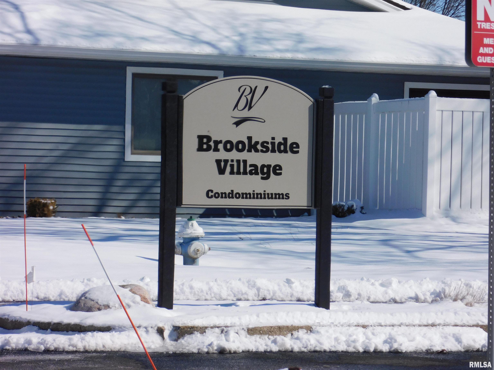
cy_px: 185
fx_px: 2626
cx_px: 247
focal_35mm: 184
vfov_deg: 8.1
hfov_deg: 10.7
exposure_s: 1/1500
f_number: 5.4
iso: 125
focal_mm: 32.7
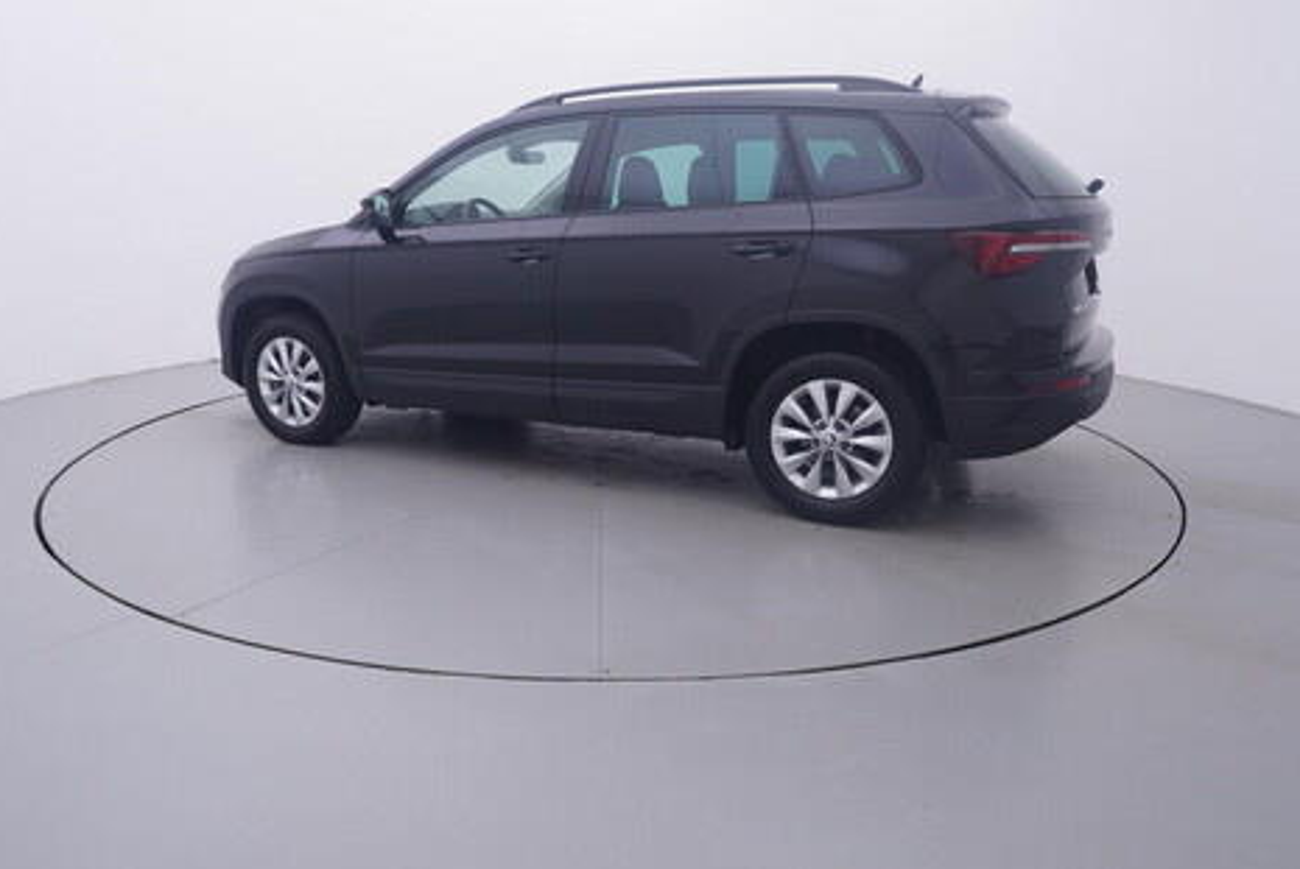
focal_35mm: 27
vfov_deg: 48.6
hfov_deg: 67.9
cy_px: 462
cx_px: 572
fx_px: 961
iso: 200
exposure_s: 1/80
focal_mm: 15
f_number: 5
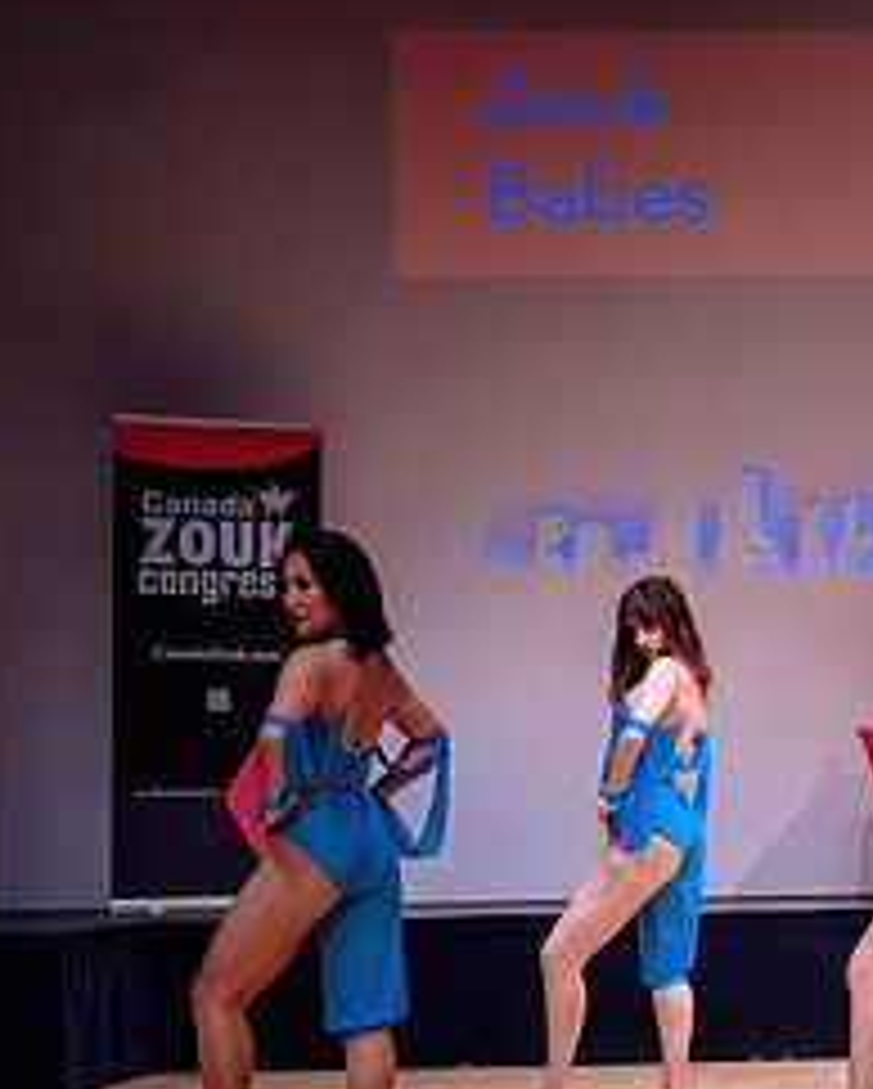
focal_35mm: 90
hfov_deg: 16.3
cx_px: 1112
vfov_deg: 21.2
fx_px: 2903
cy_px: 673
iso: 1600
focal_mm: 40
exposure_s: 1/500
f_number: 2.8
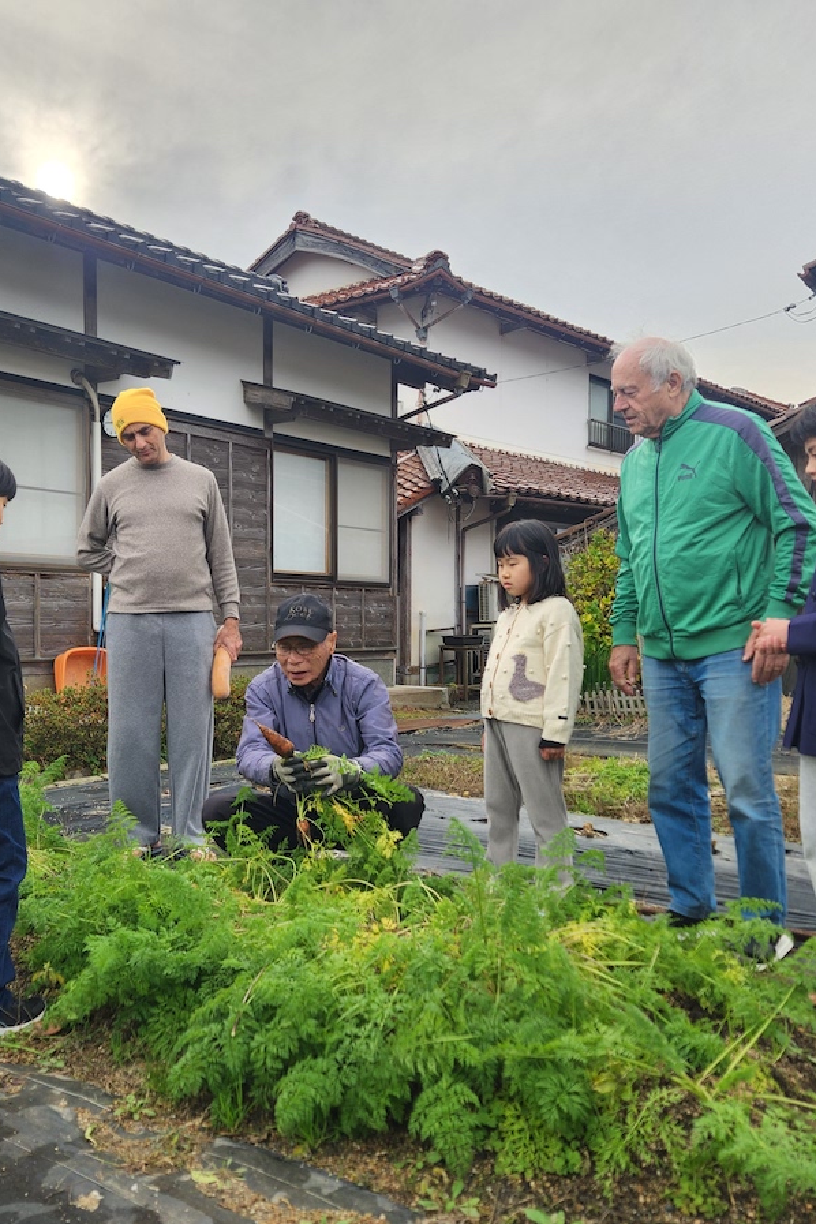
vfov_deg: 58.7
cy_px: 613
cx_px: 332
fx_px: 1088
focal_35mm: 32
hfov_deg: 41.0
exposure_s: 1/329
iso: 20
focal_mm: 5.4
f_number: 1.8
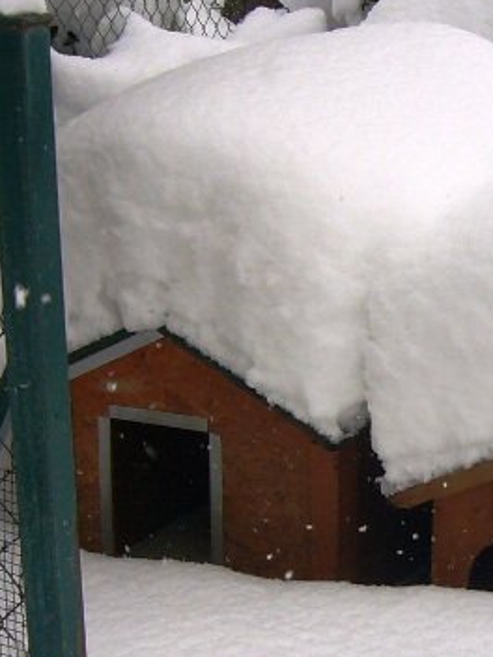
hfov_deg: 16.0
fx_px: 1728
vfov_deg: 21.4
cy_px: 465
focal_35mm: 91
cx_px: 446
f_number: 5.6
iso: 80
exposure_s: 1/160
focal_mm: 4.7
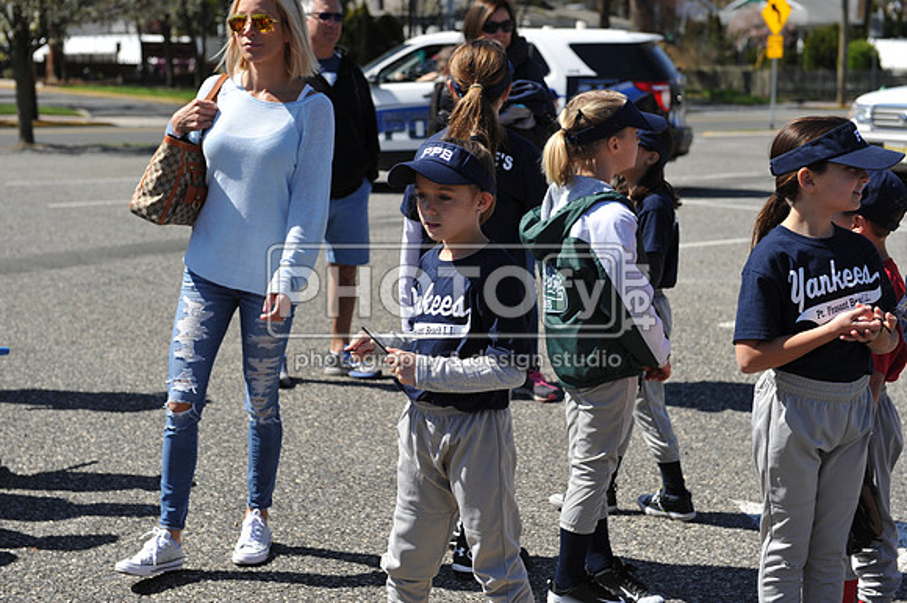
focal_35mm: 70
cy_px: 302
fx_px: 1763
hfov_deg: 28.9
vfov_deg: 19.4
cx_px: 454
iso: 200
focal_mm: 70
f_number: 5
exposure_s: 1/800
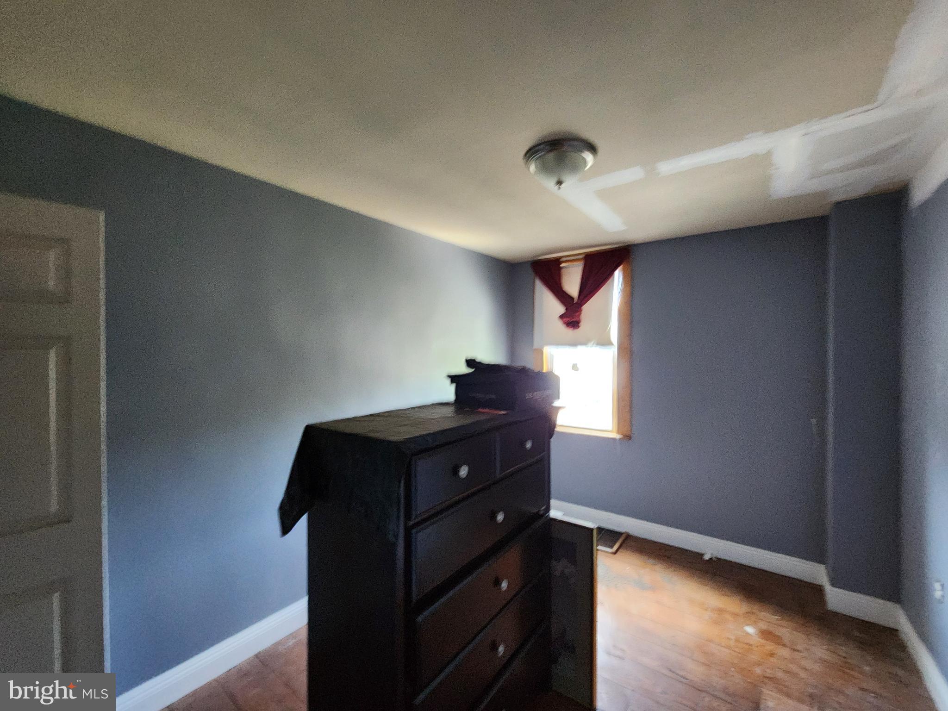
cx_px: 474
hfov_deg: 106.2
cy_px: 356
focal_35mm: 13
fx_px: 356
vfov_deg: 89.9
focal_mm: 2.2
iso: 500
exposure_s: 1/30
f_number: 2.2
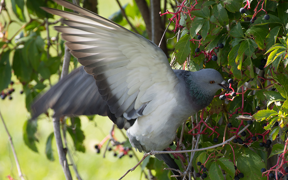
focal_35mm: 767
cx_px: 144
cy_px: 92
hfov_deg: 2.7
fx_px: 6021
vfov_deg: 1.7
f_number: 6.3
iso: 250
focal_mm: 500
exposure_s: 1/320
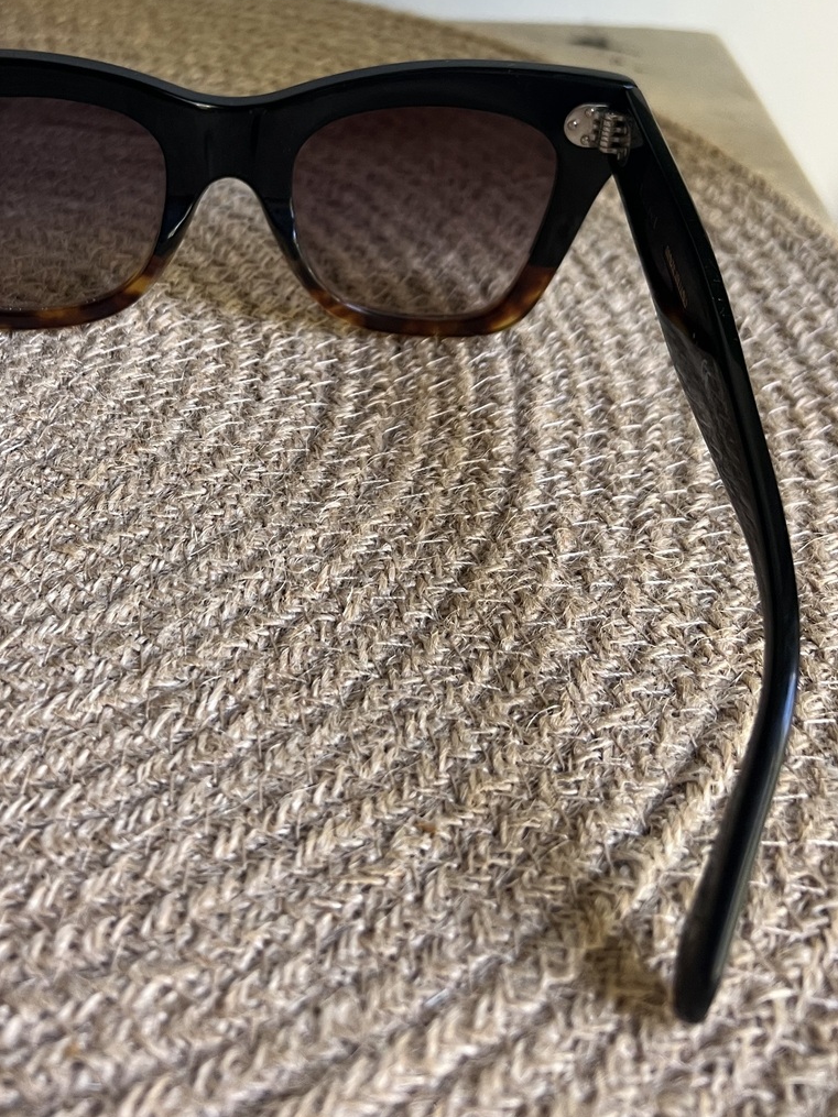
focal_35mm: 41
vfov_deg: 44.5
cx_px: 273
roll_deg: -0.2
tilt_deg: -35.6
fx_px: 1324
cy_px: 303
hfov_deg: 34.8
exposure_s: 1/78
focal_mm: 5.7
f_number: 1.5
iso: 125
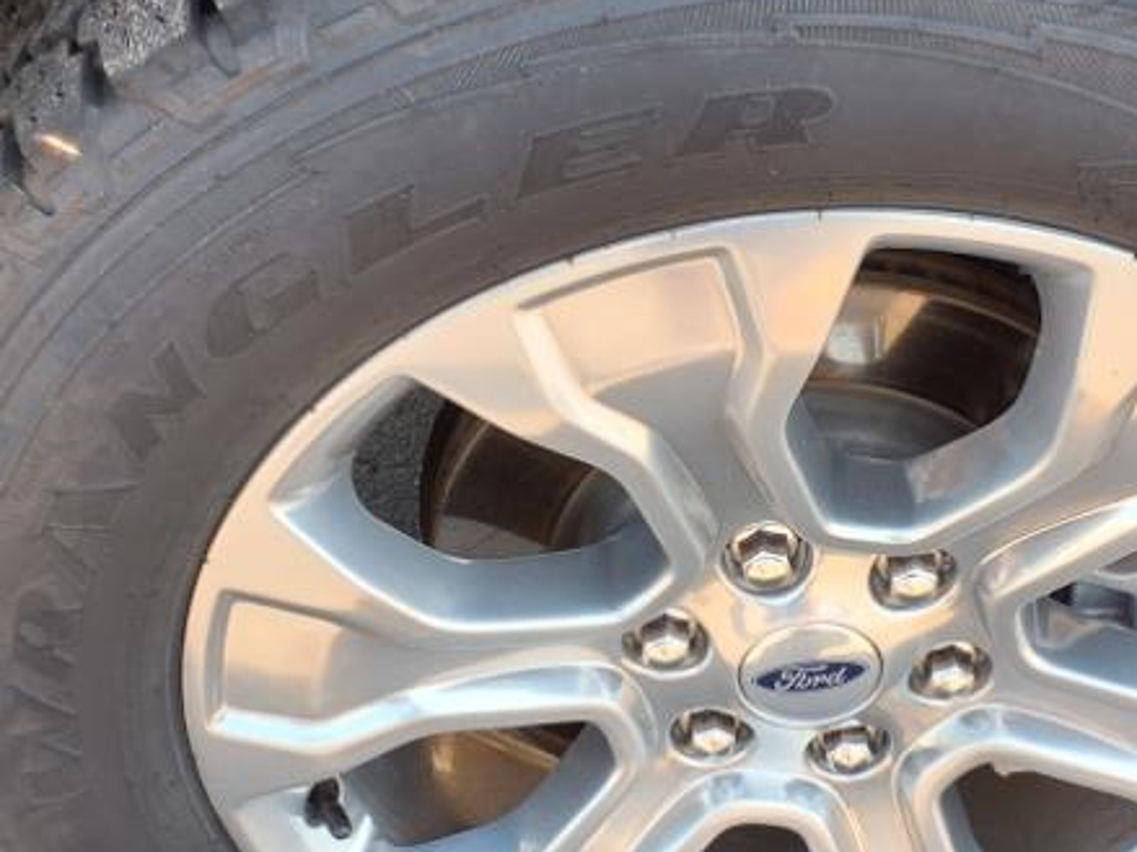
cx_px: 787
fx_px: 2069
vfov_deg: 23.2
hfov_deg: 30.4
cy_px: 523
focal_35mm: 63
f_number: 1.9
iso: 40
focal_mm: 3.58
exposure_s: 1/149
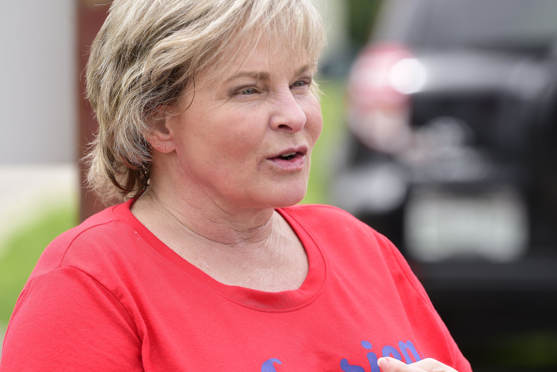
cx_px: 278
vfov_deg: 4.6
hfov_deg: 6.9
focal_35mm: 300
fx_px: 4643
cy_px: 186
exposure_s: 1/320
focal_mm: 300
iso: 200
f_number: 10
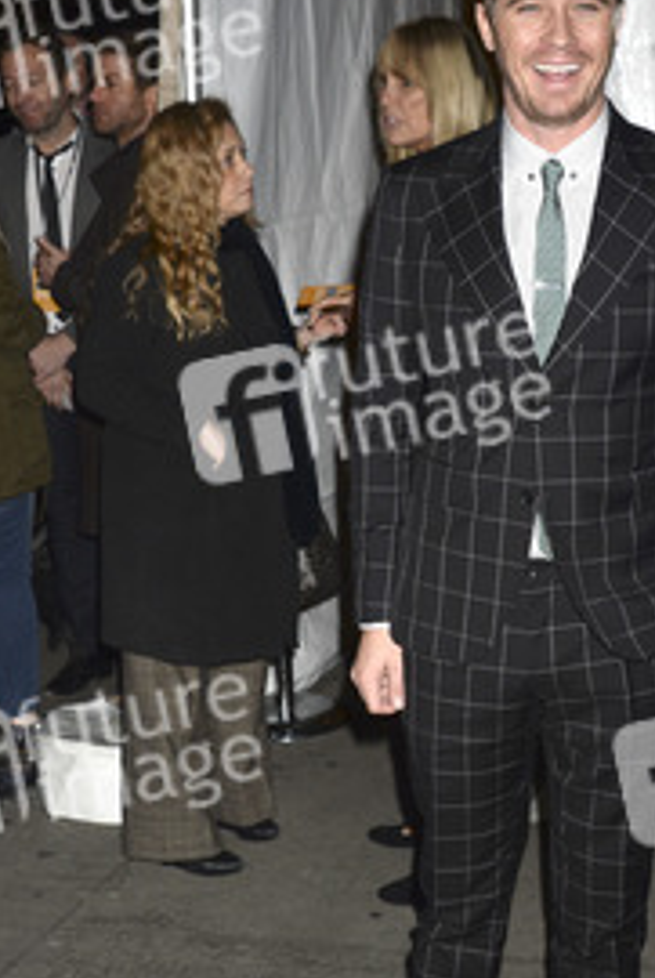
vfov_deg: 28.4
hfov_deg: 19.2
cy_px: 580
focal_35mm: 71
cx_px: 472
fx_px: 1930
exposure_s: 1/250
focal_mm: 48
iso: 800
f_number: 5.6
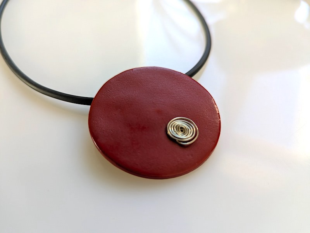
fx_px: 215
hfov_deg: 71.5
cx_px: 155
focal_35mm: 24
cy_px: 116
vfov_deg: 56.9
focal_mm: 6.81
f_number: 1.85
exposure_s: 1/45.9
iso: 45
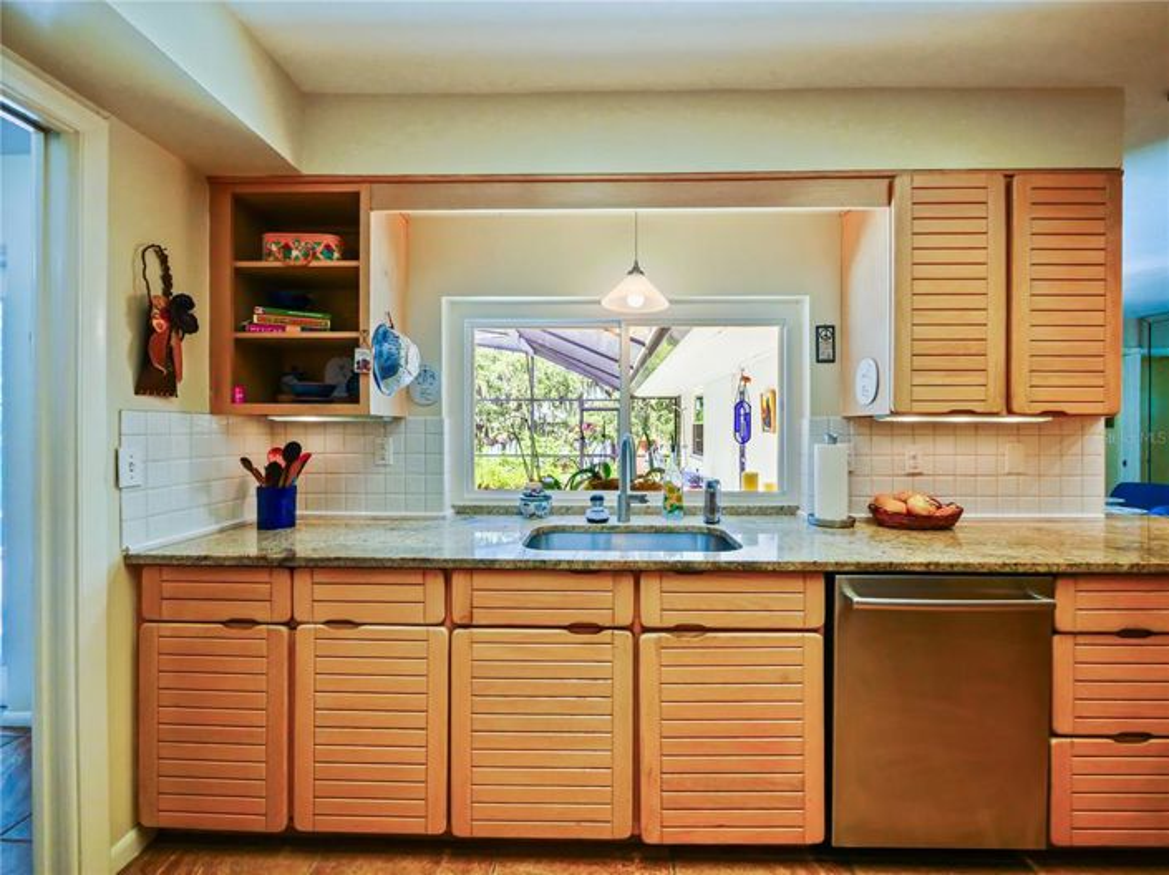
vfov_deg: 85.6
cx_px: 584
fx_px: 473
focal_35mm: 14
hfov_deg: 102.1
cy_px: 438
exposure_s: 1/60
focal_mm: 7
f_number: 4
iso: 800
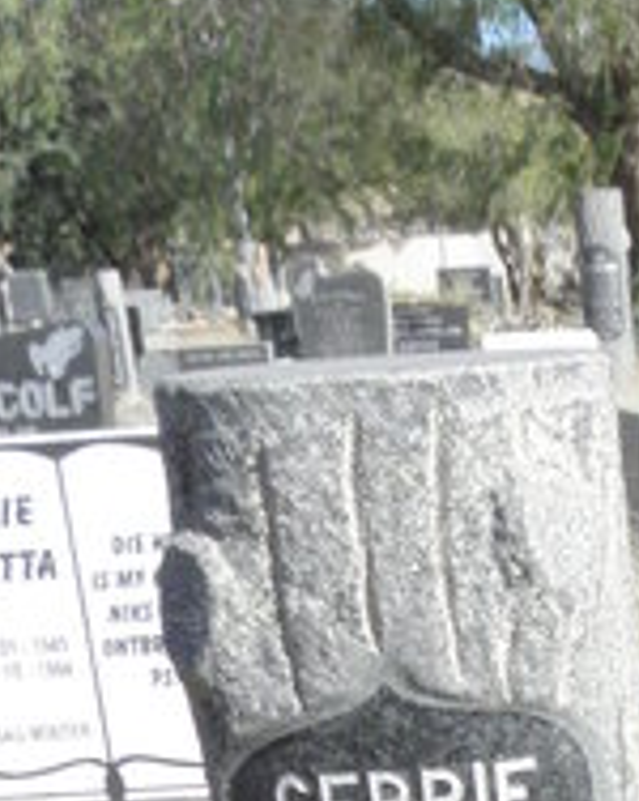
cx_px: 1154
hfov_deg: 12.9
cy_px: 1602
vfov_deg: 14.7
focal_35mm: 108
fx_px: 2557
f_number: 6.3
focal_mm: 4.6
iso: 200
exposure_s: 1/640
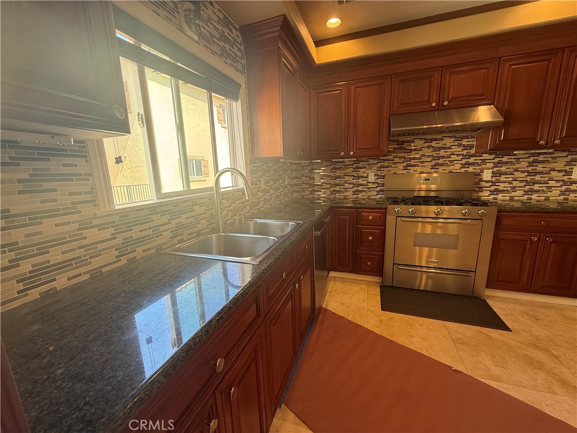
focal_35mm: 14
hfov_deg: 102.1
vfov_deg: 85.7
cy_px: 216
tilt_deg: -10.7
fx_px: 233
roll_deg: +1.8
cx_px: 288
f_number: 2.2
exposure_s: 1/120
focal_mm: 2.22
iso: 200
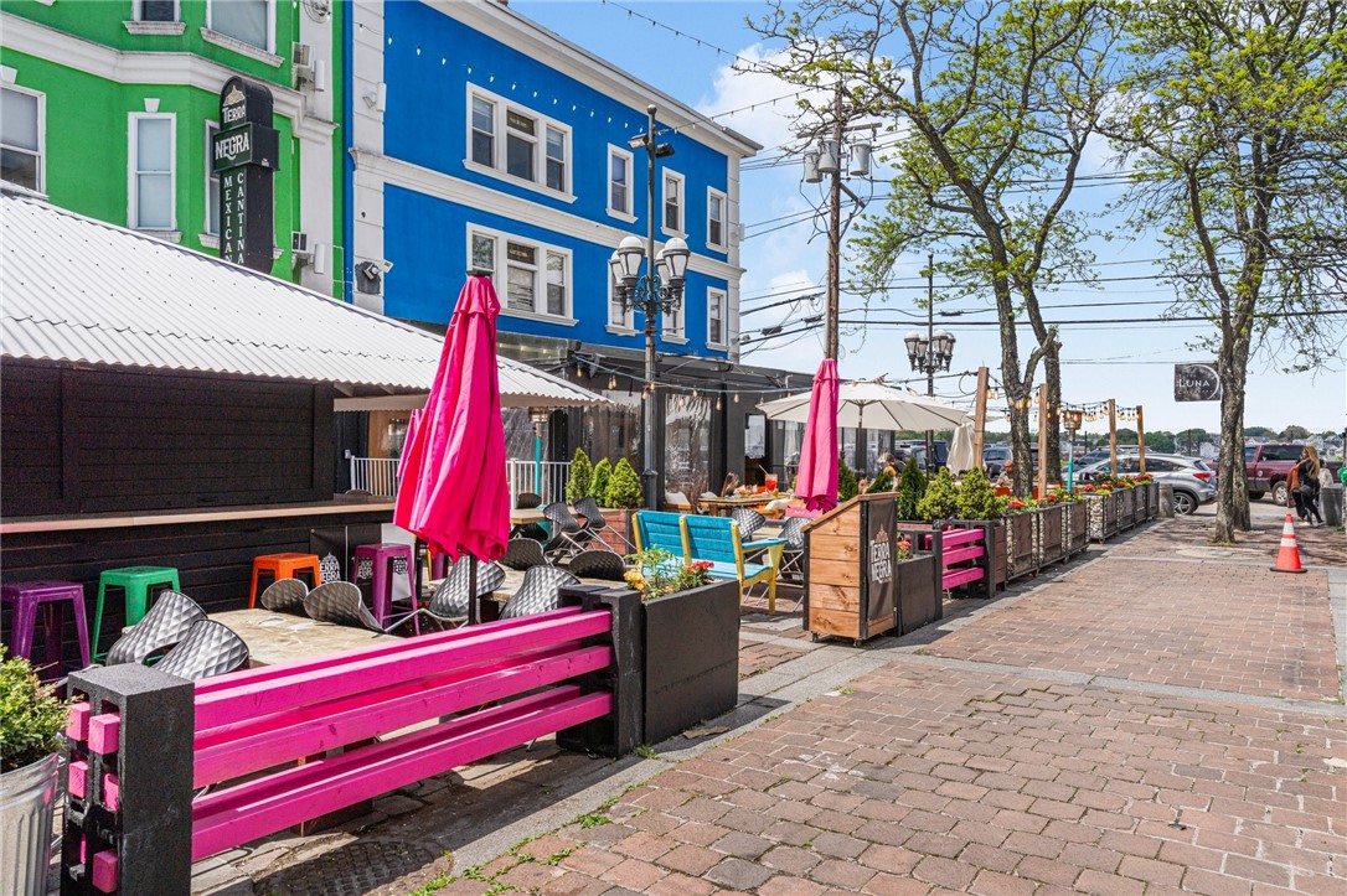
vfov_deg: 53.1
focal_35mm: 24
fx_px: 898
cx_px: 674
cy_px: 448
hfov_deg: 73.8
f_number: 7.1
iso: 160
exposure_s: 1/2000
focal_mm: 24
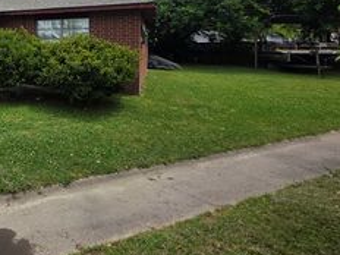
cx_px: -21
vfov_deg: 46.6
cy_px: 45
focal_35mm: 28
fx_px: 275
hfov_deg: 48.4
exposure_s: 1/2607
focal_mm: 2.2
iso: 40
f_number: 1.9
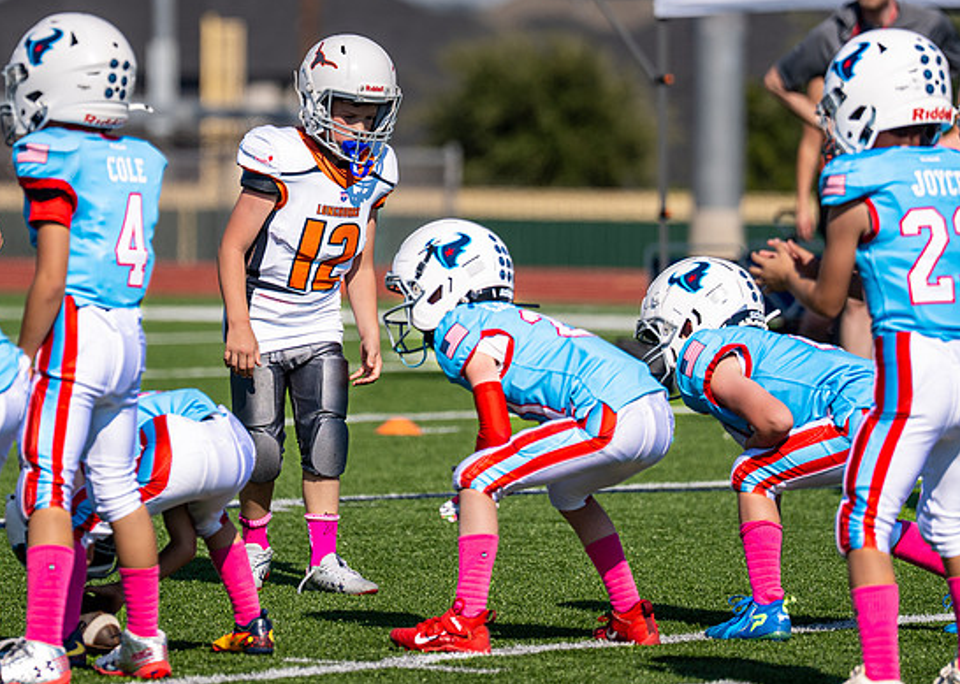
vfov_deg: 3.9
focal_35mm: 370
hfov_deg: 5.5
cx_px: 386
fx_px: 10079
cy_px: 127
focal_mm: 200
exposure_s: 1/3200
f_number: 2.8
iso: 100
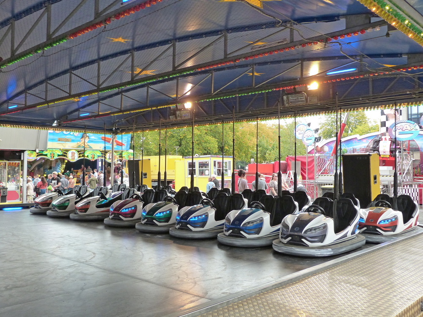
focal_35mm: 33
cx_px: 212
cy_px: 158
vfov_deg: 42.9
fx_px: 403
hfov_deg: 55.4
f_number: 3
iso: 320
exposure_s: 1/200
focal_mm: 5.9
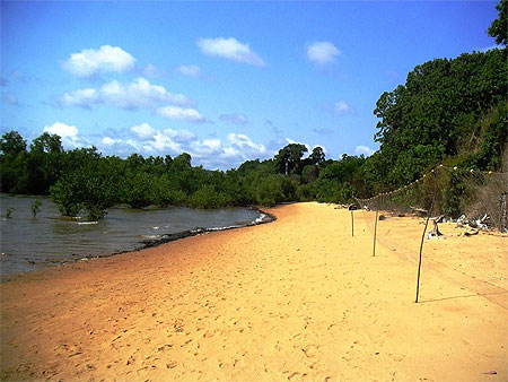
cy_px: 191
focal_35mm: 37
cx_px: 254
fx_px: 543
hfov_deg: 50.1
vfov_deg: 38.7
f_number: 6.7
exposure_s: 1/250
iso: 50
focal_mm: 5.7
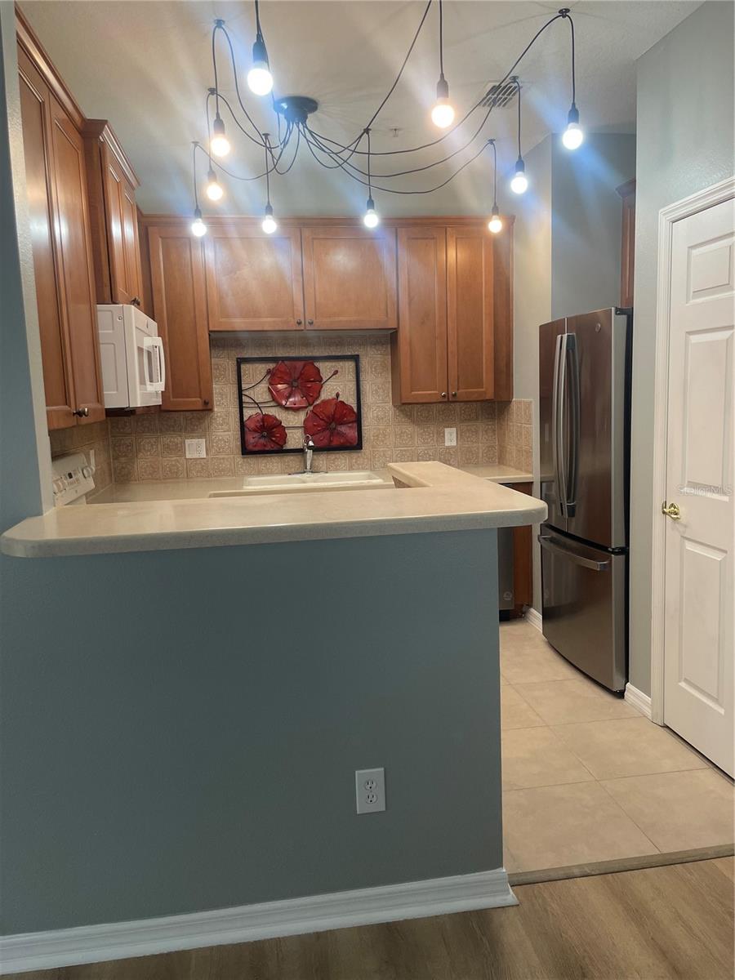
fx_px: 736
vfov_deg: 67.3
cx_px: 368
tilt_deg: -7.0
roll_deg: +1.6
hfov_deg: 53.1
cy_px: 490
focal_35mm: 26
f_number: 1.6
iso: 100
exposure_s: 1/60
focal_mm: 4.2
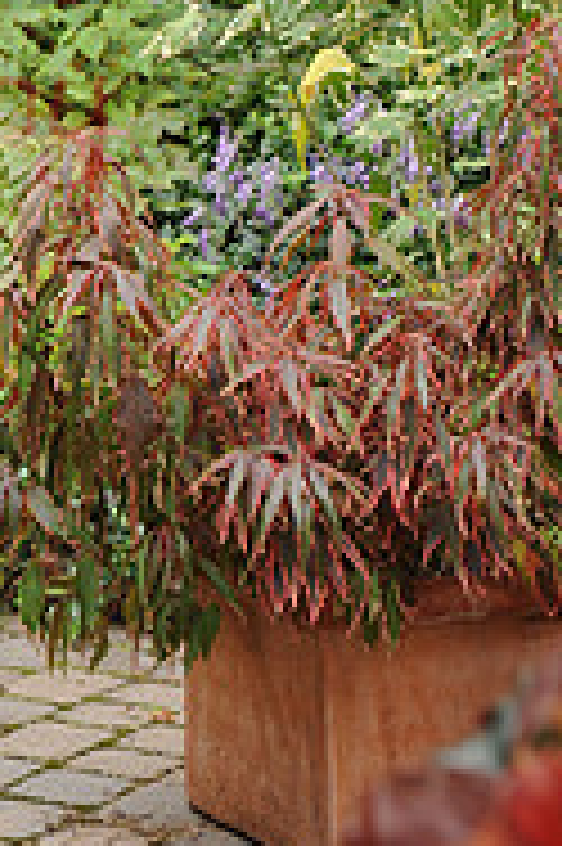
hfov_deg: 7.9
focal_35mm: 170
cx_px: -265
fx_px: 3988
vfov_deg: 12.0
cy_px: -22
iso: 500
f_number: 8
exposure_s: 1/80
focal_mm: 55
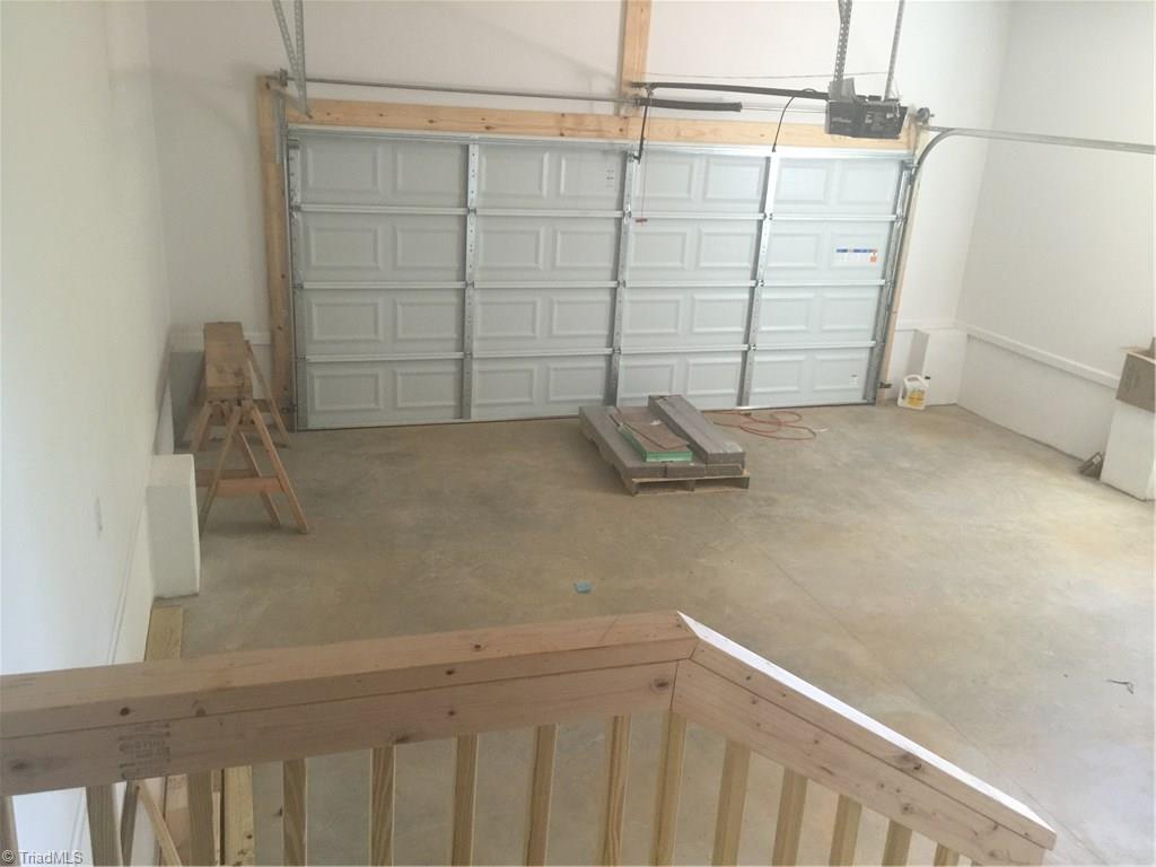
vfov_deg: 48.2
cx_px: 578
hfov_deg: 61.7
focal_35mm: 29
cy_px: 434
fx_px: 968
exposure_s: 1/15
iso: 80
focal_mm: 4.15
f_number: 2.2
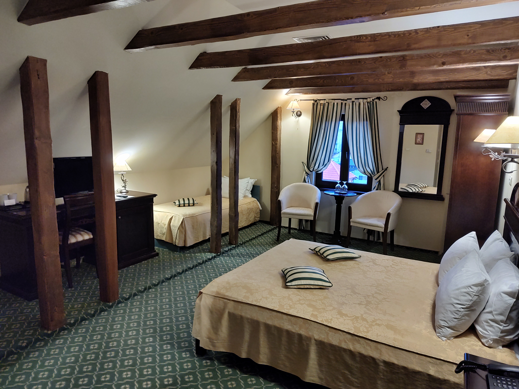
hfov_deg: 73.9
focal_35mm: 23
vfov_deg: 58.9
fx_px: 345
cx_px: 260
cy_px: 194
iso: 1038
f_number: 1.8
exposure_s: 1/25
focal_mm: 5.56
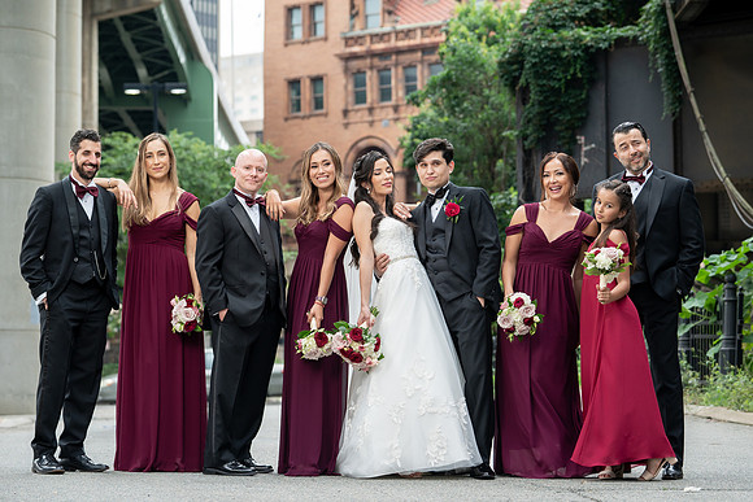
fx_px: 2018
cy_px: 275
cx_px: 415
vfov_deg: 14.2
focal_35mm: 96
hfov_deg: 21.1
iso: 400
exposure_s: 1/250
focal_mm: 87
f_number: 4
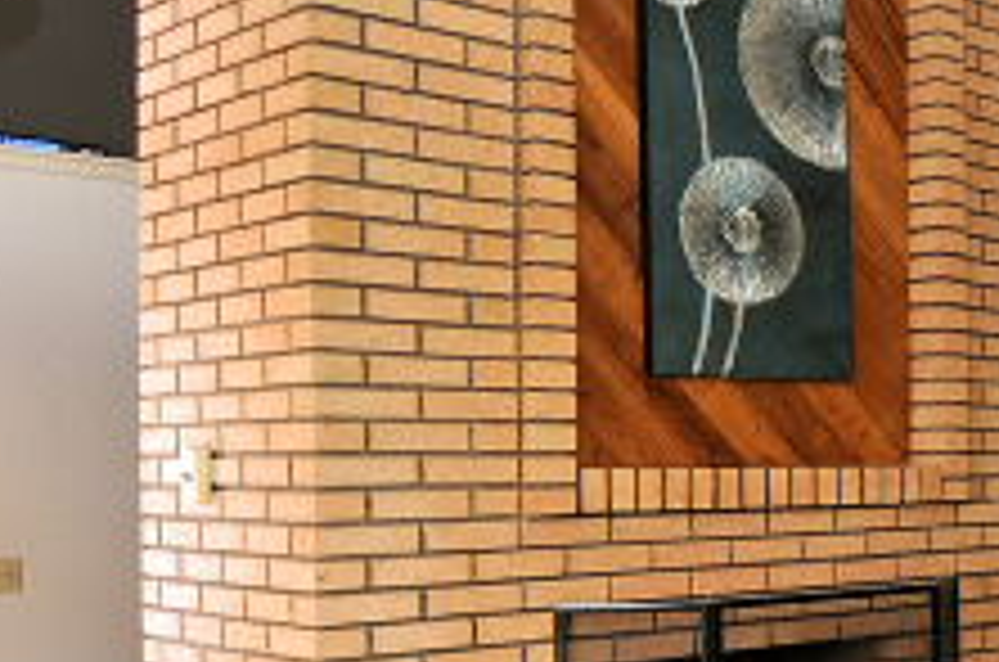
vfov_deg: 25.1
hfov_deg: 30.9
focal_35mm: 52
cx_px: 1260
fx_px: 1440
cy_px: 597
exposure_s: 1/60
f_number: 4
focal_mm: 12
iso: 200
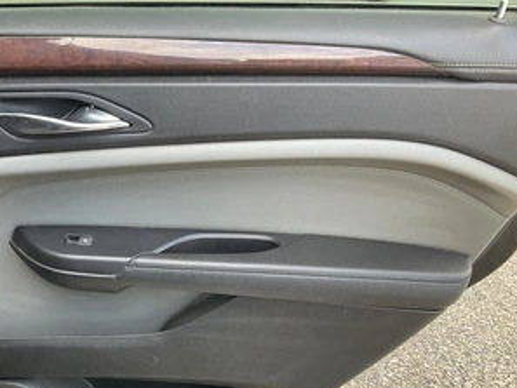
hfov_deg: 47.4
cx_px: 195
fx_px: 583
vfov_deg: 36.5
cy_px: 258
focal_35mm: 39
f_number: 1.8
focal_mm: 3
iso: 32
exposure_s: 1/122
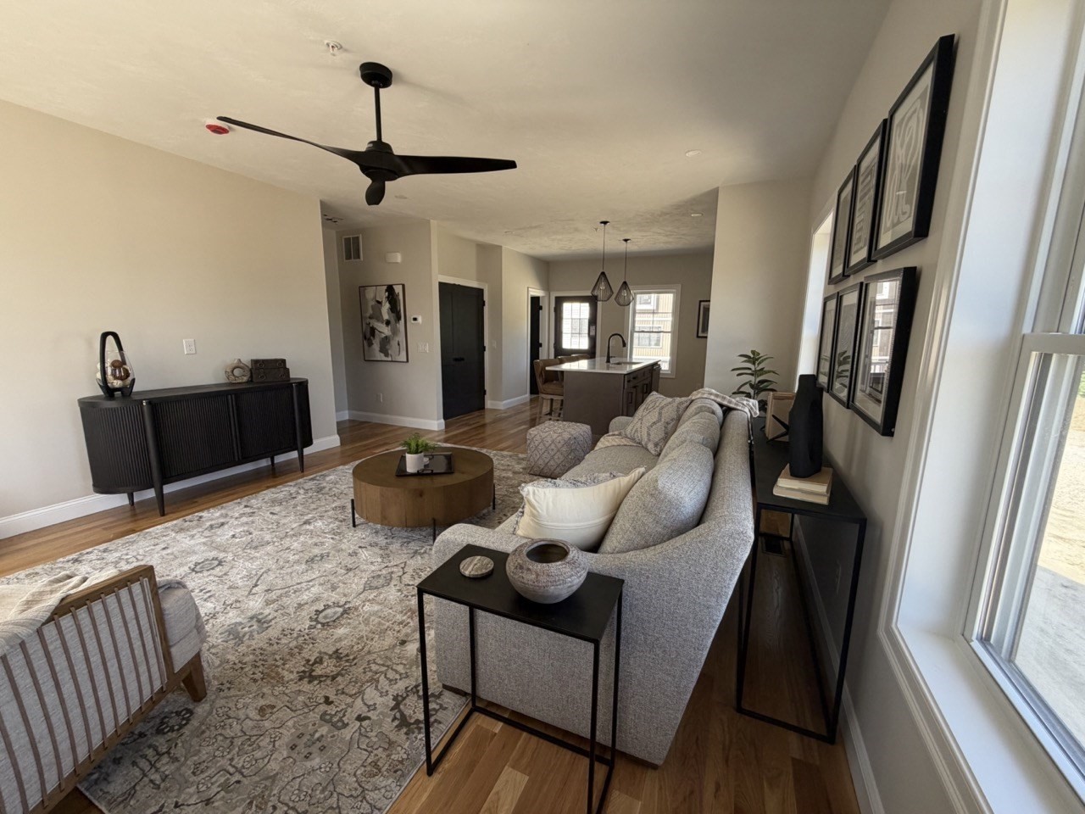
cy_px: 407
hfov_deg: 102.1
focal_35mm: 14
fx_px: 439
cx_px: 542
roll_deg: -0.1
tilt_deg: -10.1
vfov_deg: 85.7
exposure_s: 1/121
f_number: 2.2
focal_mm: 2.22
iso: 125
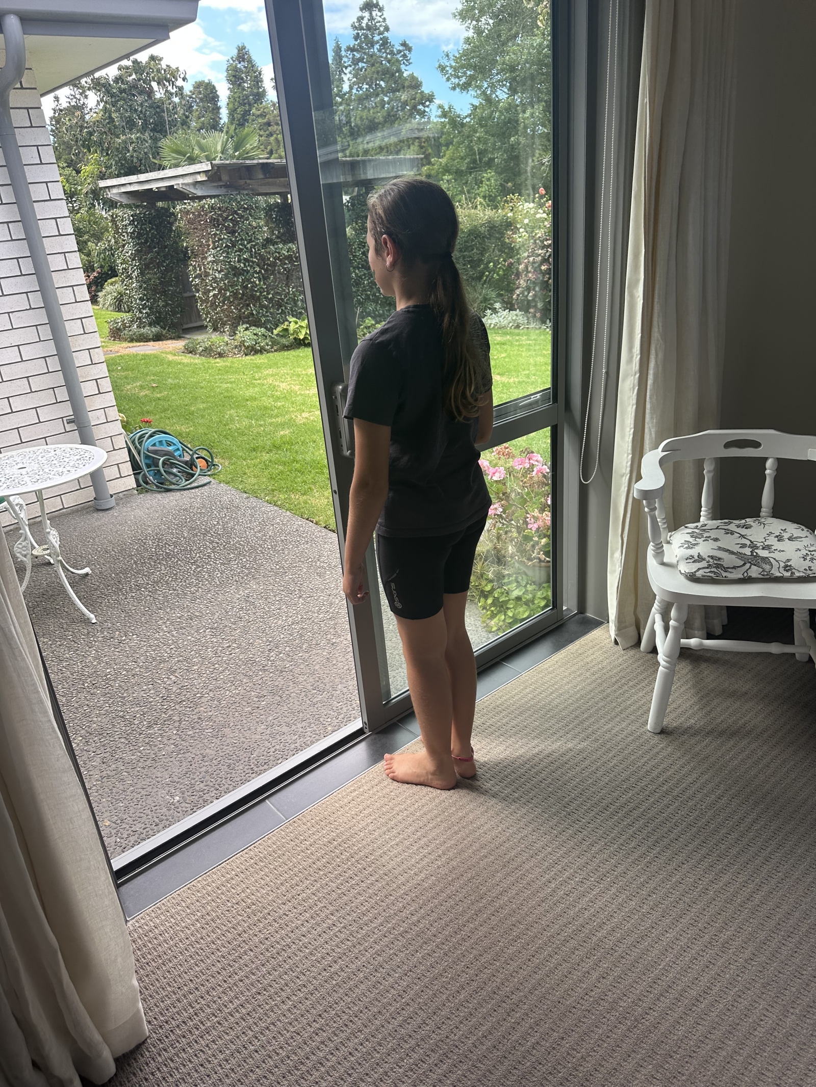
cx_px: 408
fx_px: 754
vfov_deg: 71.6
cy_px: 544
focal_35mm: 24
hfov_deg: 56.8
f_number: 1.78
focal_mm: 6.86
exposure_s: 1/480
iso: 80
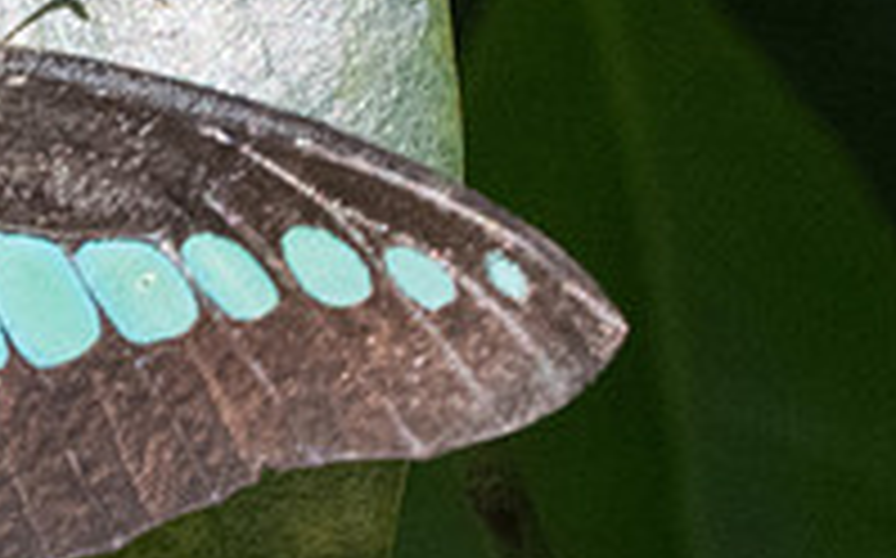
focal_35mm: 1513
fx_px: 36915
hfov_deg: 1.4
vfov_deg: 0.9
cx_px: -351
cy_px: 328
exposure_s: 1/500
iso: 1250
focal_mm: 150
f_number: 13
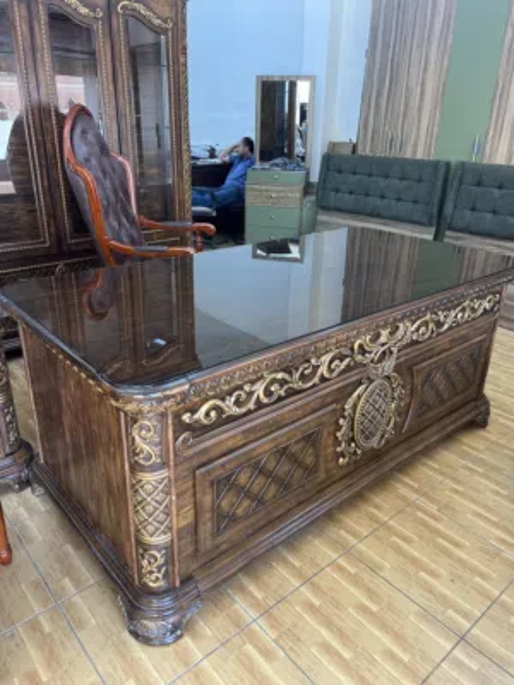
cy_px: 342
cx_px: 257
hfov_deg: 53.1
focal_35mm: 26
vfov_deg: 67.3
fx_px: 515
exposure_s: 1/100
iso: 100
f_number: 1.5
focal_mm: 5.7
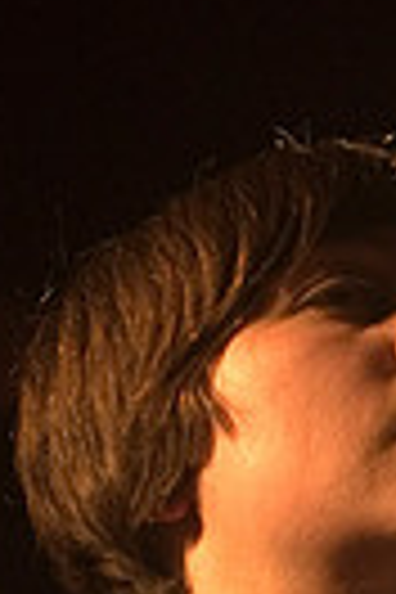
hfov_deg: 6.1
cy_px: 940
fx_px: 3712
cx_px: 389
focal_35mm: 225
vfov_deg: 8.9
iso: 800
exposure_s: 1/60
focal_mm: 44
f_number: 2.8
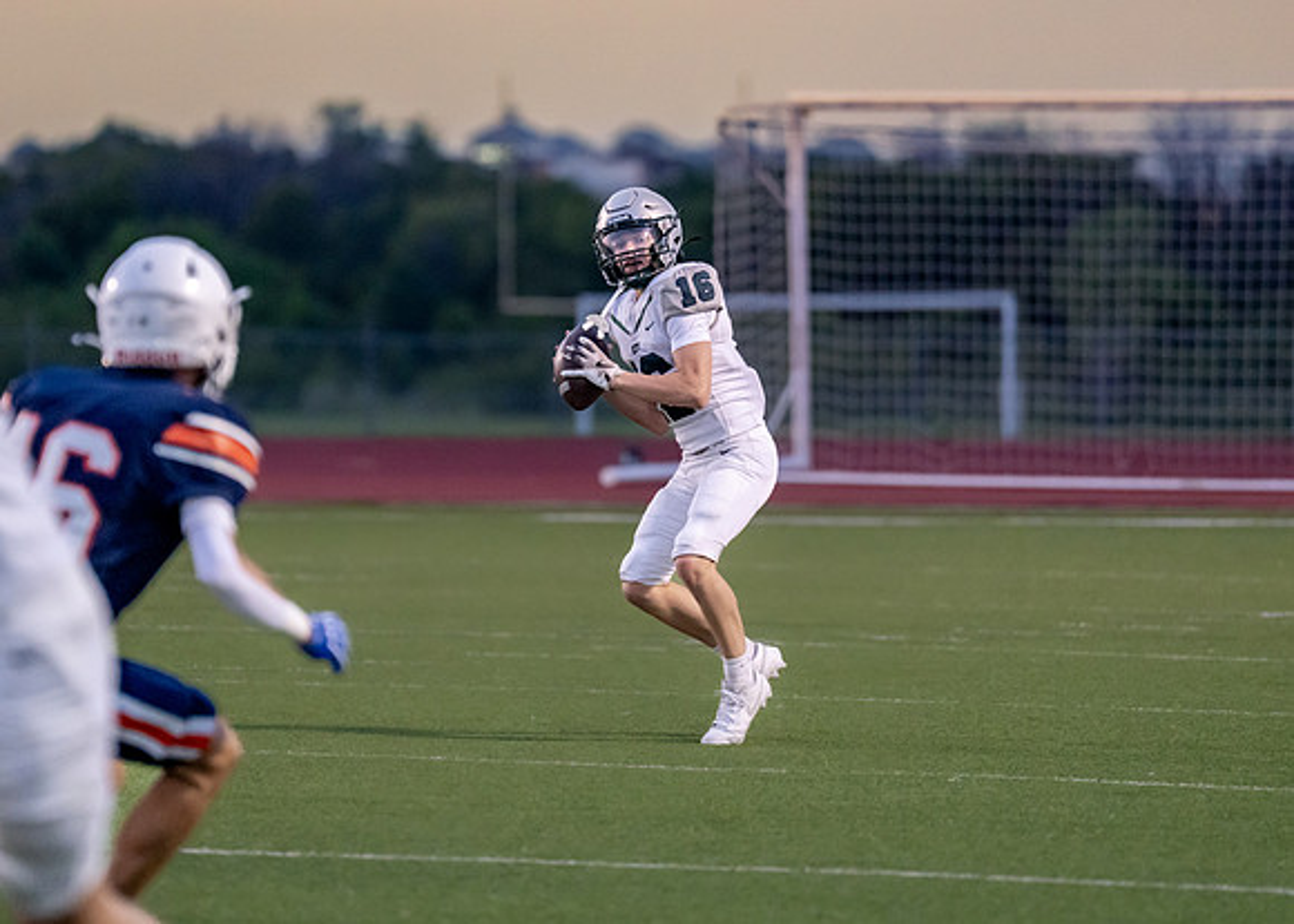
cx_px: 588
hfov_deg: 6.4
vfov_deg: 4.6
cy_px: 398
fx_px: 11557
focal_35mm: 315
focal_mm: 200
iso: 2000
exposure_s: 1/1000
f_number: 2.8
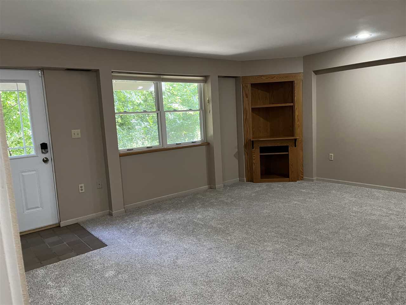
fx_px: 305
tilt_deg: -4.6
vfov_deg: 53.1
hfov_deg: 67.3
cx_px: 203
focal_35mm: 26
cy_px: 152
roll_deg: +0.9
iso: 200
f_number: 1.6
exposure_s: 1/60
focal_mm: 5.1
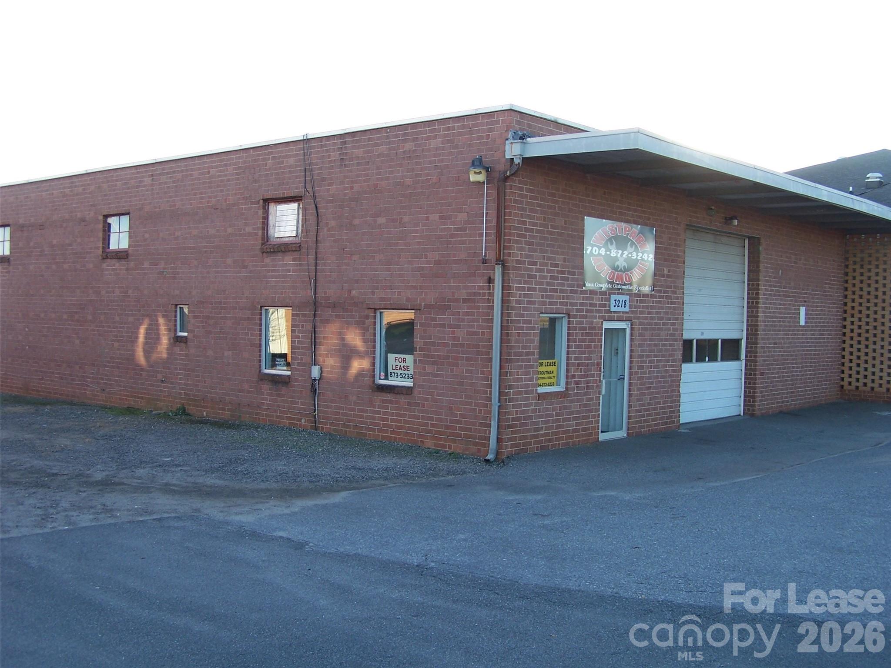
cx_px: 446
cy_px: 334
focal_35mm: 38
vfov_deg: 37.7
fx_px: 978
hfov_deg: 49.0
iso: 80
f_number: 2.8
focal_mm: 6.3
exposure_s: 1/160
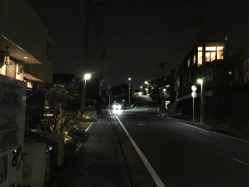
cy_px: 94
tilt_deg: +3.4
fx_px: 223
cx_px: 124
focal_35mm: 31
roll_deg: -1.4
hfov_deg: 58.4
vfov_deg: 45.4
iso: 800
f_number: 2.4
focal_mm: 3.3
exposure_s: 1/15
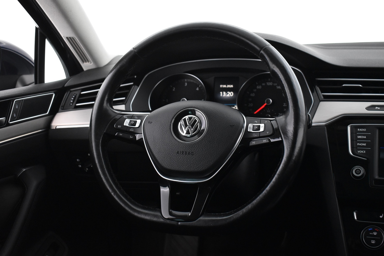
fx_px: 480
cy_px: 128
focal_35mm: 45
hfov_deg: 43.6
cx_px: 192
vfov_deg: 29.9
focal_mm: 30
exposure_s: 1/30
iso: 3200
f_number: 4.2
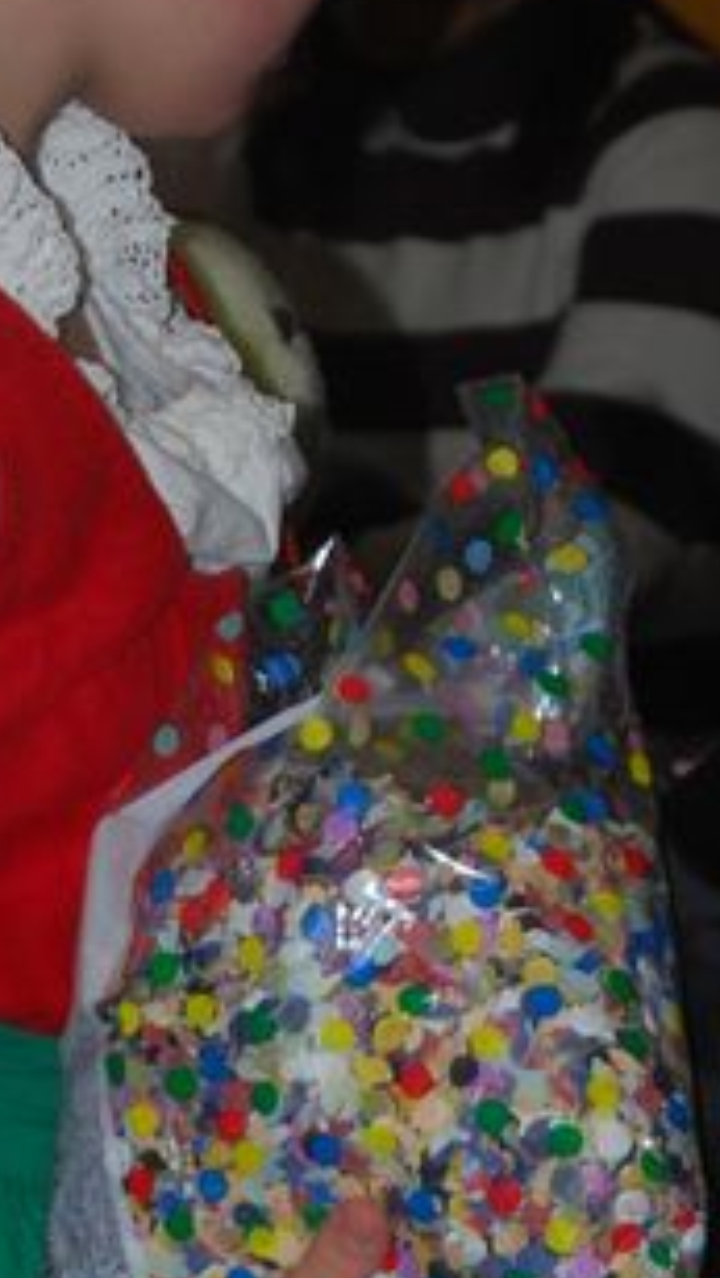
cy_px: 1503
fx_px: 11458
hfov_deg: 3.6
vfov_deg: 6.3
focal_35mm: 338
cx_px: -73
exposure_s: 1/60
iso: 200
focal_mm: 55
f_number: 5.6
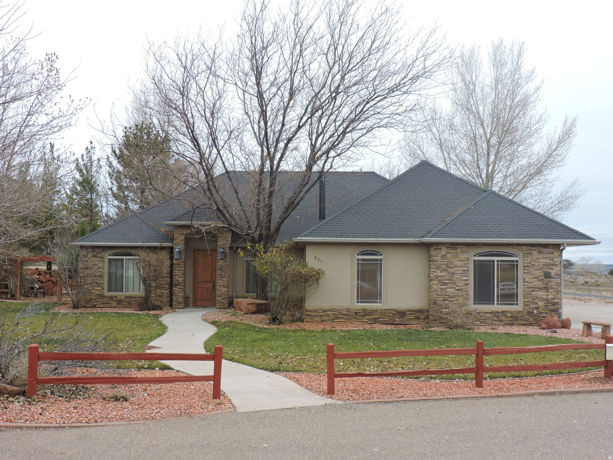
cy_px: 230
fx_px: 761
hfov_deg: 43.9
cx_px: 306
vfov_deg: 33.6
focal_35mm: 43
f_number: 3.4
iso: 100
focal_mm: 7.7
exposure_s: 1/320
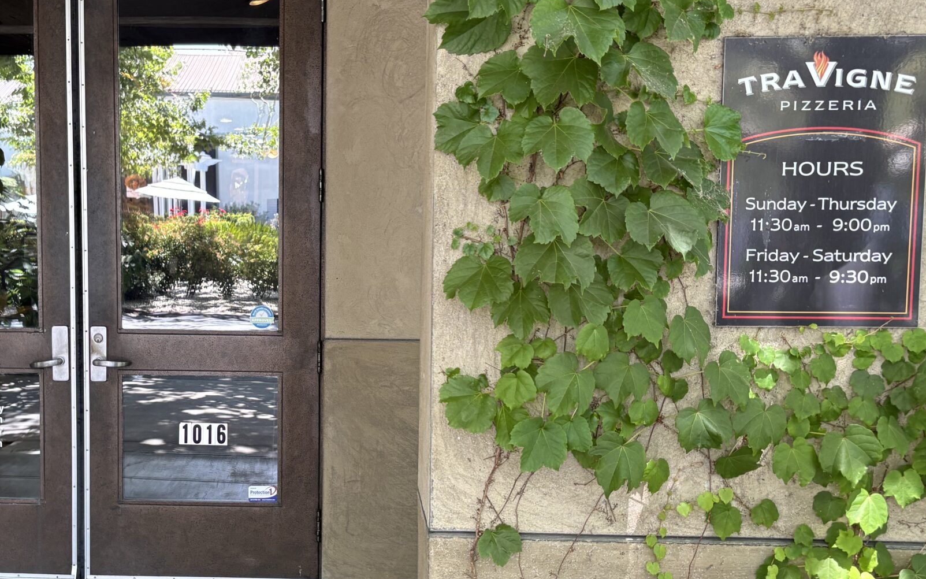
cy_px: 301
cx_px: 305
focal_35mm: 44
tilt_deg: -4.6
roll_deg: -0.9
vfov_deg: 29.2
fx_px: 1110
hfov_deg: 44.6
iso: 100
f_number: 1.6
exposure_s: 1/121
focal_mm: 5.96
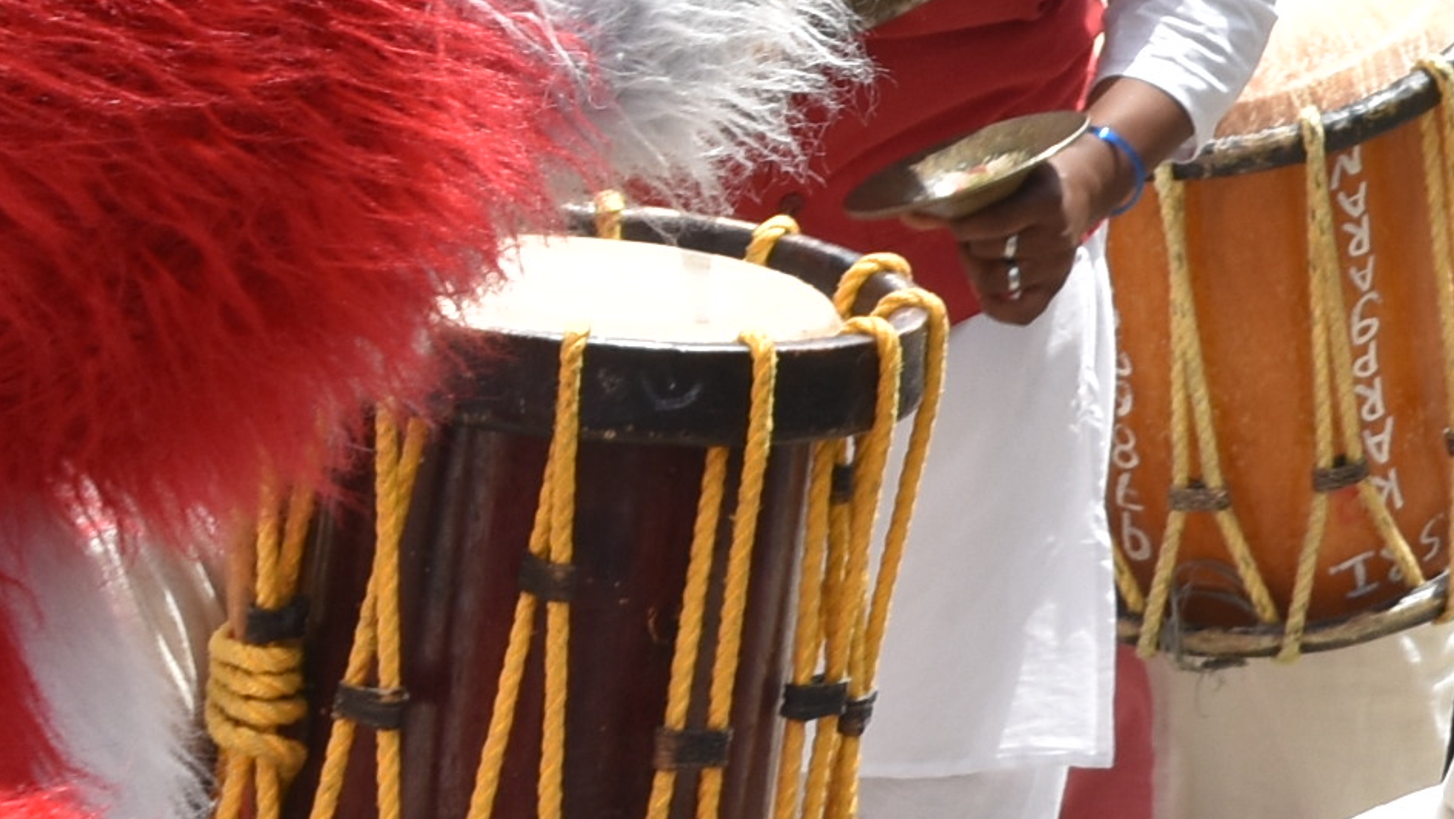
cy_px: -1142
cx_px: 3191
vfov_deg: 3.6
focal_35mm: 336
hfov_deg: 6.2
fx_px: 12976
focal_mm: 45
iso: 280
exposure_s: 1/500
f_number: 8
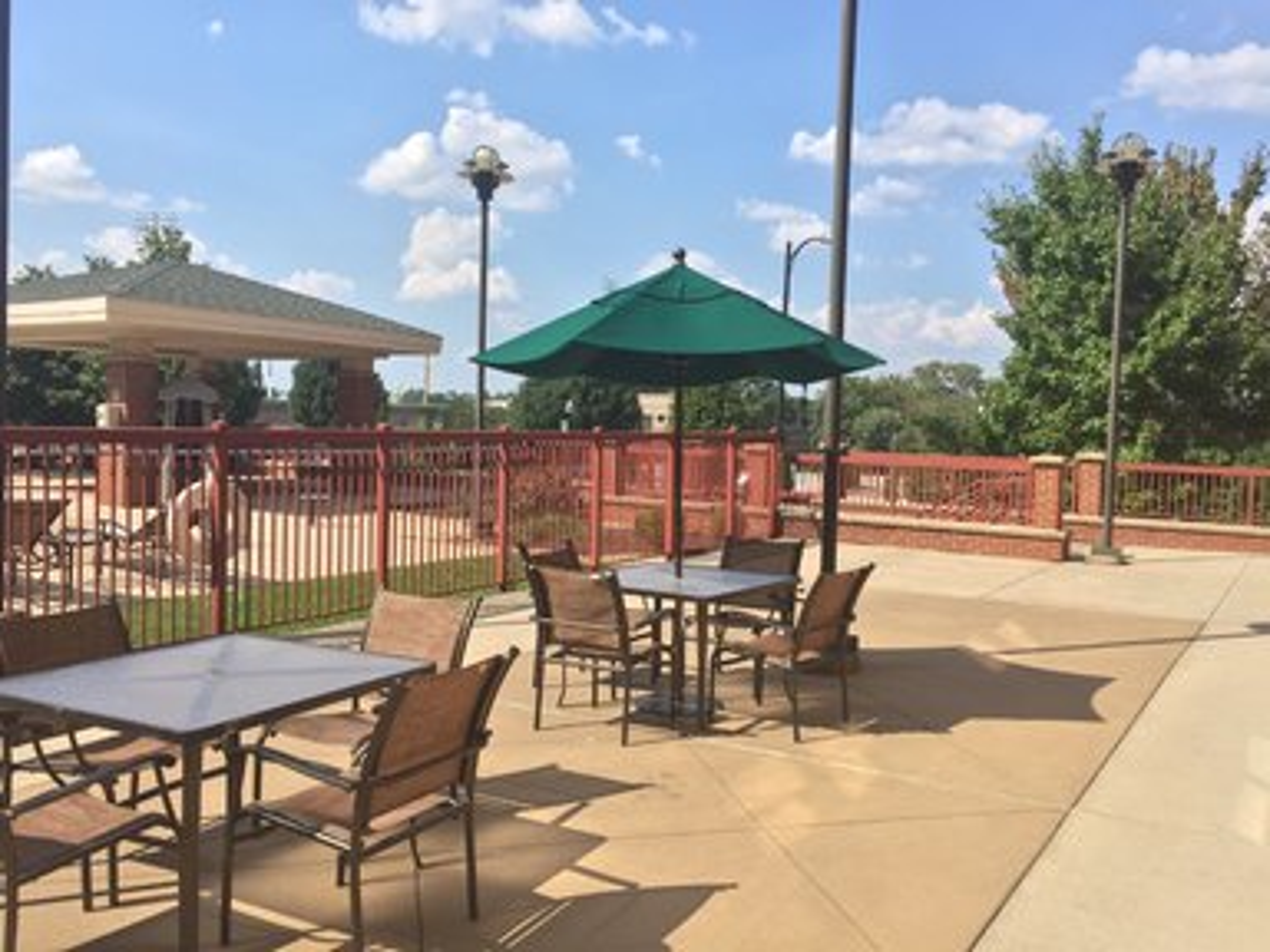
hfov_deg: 61.7
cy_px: 476
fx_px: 1064
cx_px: 635
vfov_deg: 48.2
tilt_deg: +1.1
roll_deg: -0.7
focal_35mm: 29
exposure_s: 1/30
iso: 200
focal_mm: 4.15
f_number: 2.2
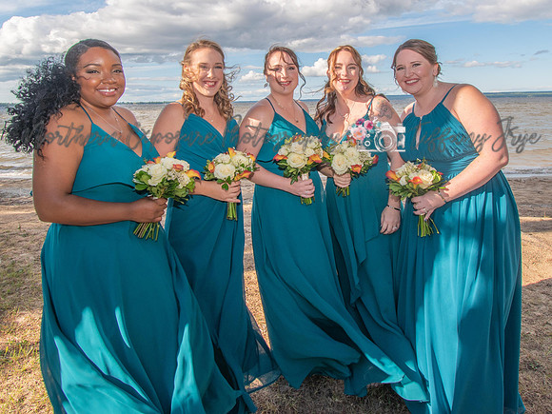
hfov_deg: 77.3
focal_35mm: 22
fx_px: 344
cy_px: 138
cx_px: 295
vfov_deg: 60.6
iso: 100
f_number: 8
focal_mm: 10
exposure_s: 1/200
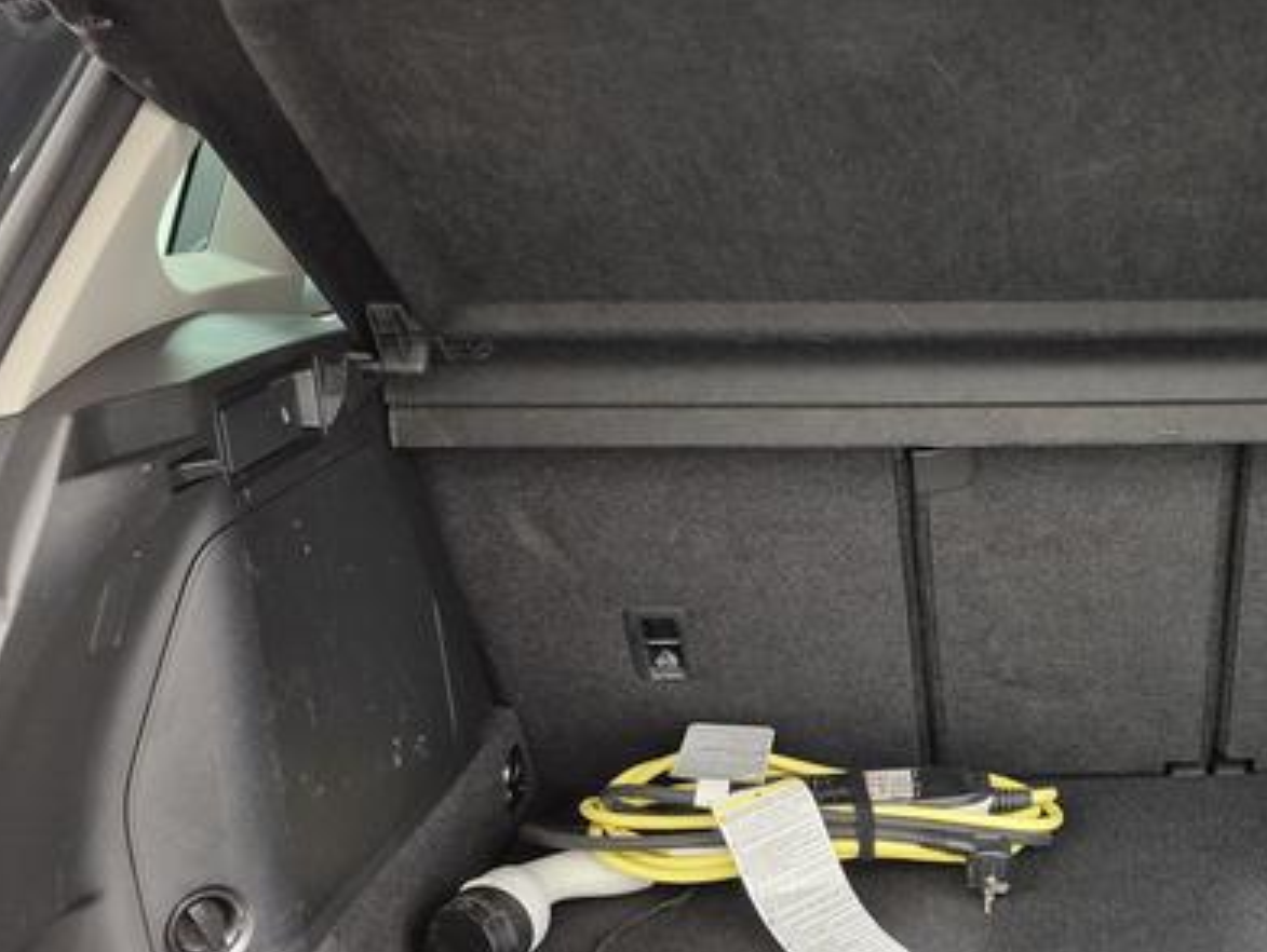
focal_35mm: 47
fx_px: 1722
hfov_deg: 38.2
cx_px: 1089
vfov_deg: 30.2
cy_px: 758
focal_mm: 5.4
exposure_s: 1/31
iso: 400
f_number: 1.8
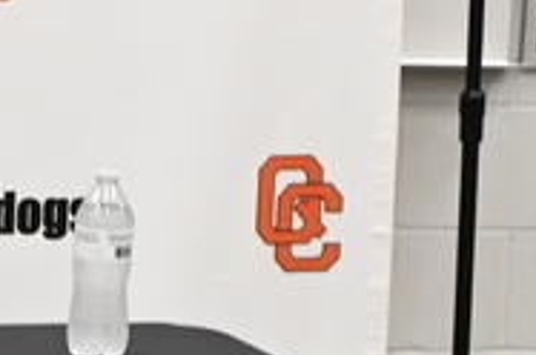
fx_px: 3671
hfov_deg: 8.0
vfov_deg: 5.5
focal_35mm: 247
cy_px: 216
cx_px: -550
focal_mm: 45
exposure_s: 1/125
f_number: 5.3
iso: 2500
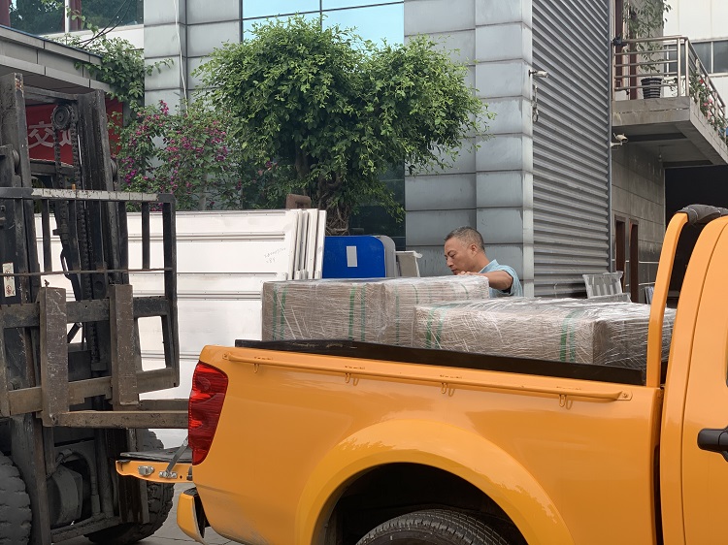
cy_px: 272
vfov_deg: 28.0
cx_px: 364
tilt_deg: +1.2
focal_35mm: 52
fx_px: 1093
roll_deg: +0.2
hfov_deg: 36.8
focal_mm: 6
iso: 16
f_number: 2.4
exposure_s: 1/194
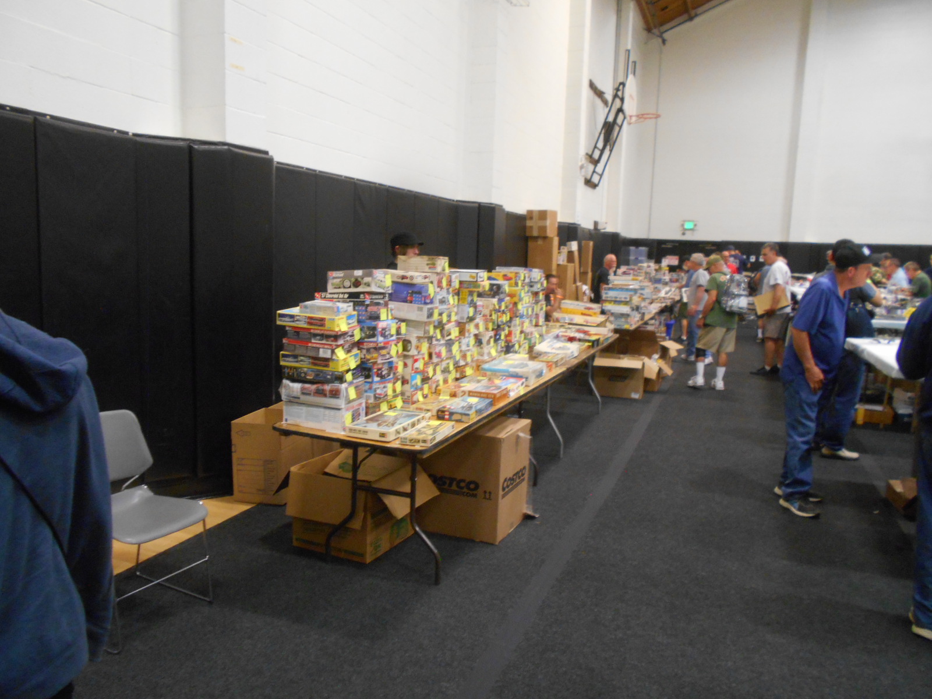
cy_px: 350
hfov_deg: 67.3
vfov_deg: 53.1
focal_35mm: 26
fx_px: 700
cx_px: 466
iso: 400
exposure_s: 1/13
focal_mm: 4.6
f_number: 3.2
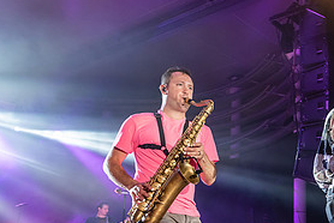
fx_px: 464
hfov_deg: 35.3
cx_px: 344
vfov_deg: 26.5
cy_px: 180
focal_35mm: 50
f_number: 5.6
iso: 1600
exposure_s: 1/160
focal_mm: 24
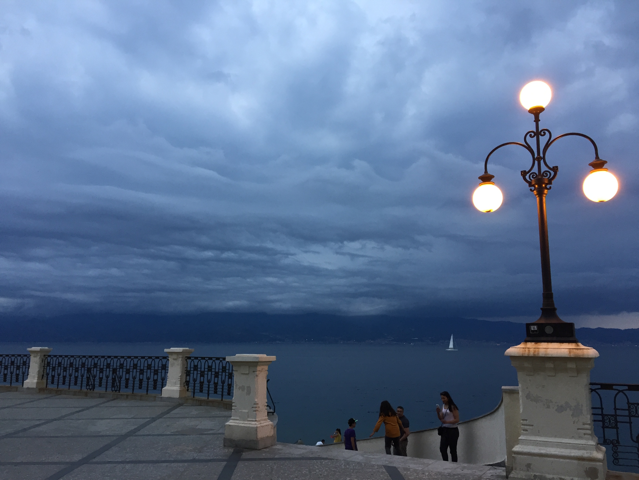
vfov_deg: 48.2
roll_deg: -1.9
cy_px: 240
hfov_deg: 61.7
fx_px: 535
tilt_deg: +11.5
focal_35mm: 29
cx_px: 320
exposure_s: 1/33
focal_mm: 4.15
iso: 40
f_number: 2.2
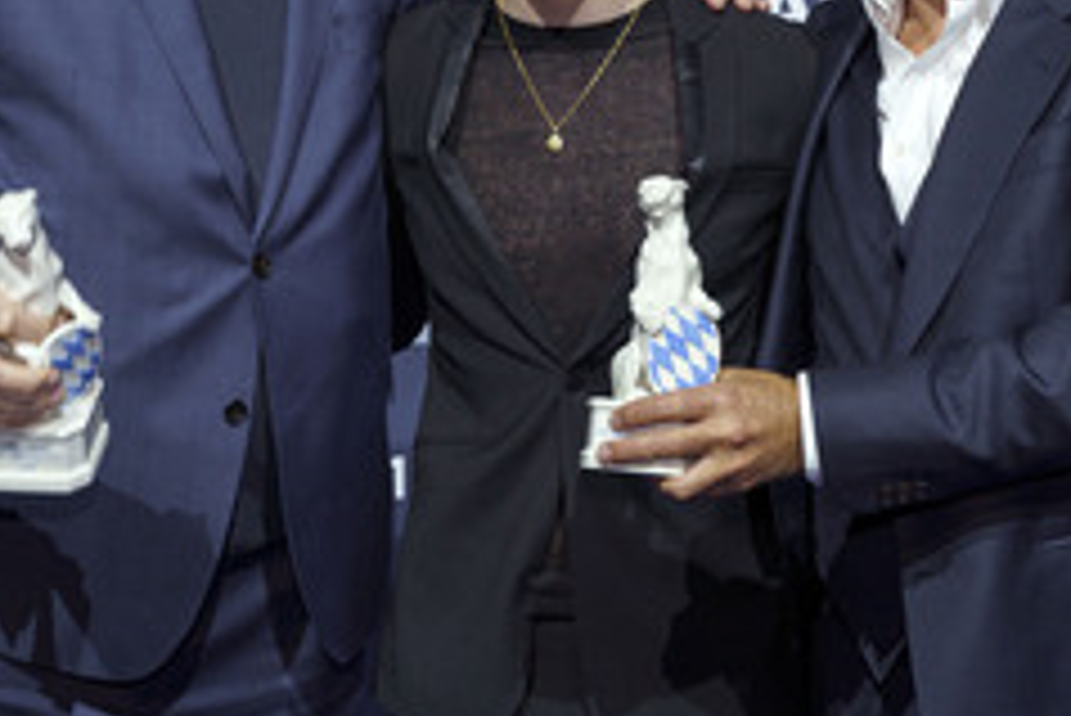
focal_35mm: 70
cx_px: 547
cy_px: 77
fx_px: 2084
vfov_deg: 19.2
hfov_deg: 28.8
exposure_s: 1/250
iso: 1250
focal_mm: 37
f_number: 5
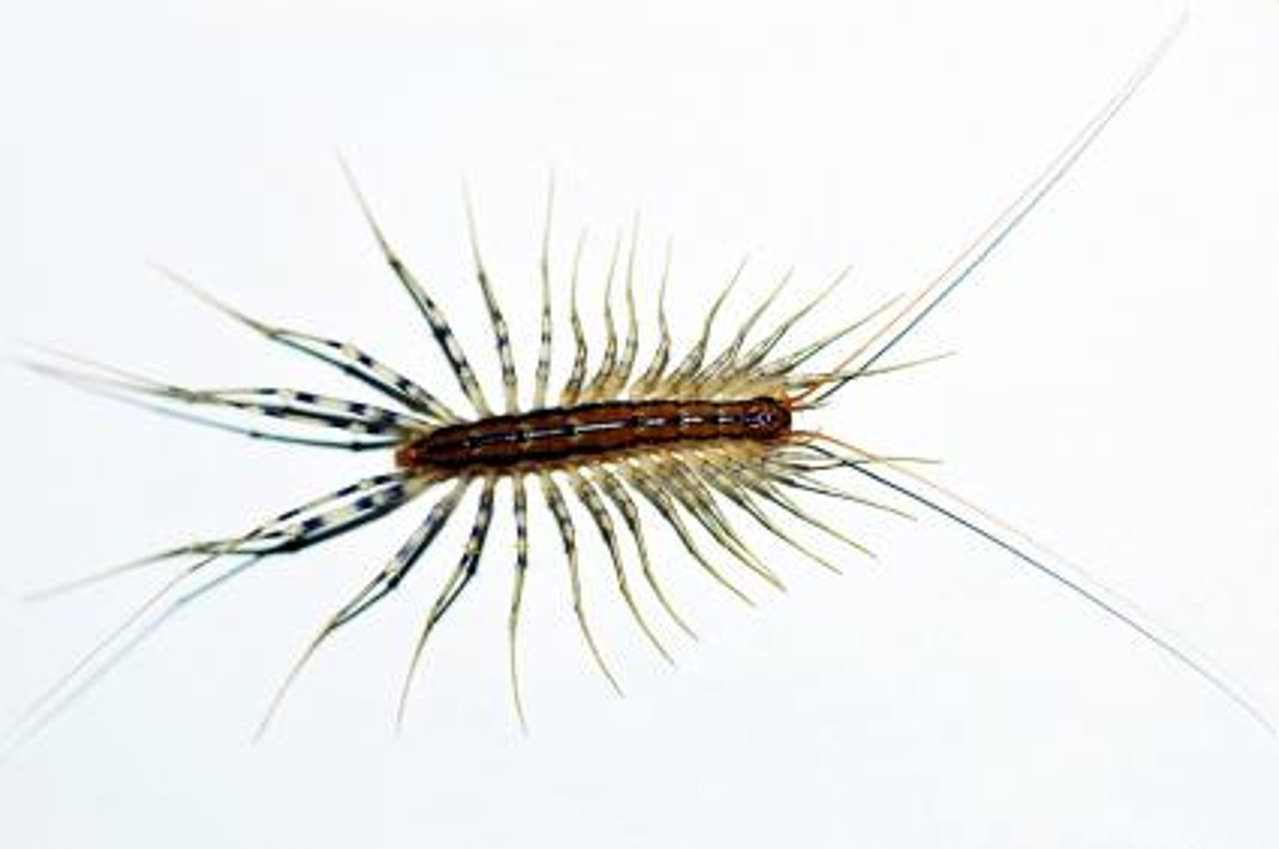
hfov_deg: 13.7
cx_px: 640
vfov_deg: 9.1
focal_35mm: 150
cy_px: 424
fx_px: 5321
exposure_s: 1/125
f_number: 7.1
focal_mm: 100
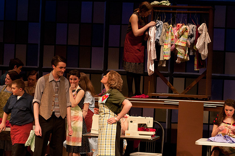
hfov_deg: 13.7
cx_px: 118
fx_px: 978
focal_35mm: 150
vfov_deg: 9.1
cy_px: 78
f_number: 4
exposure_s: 1/160
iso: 1600
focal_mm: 100
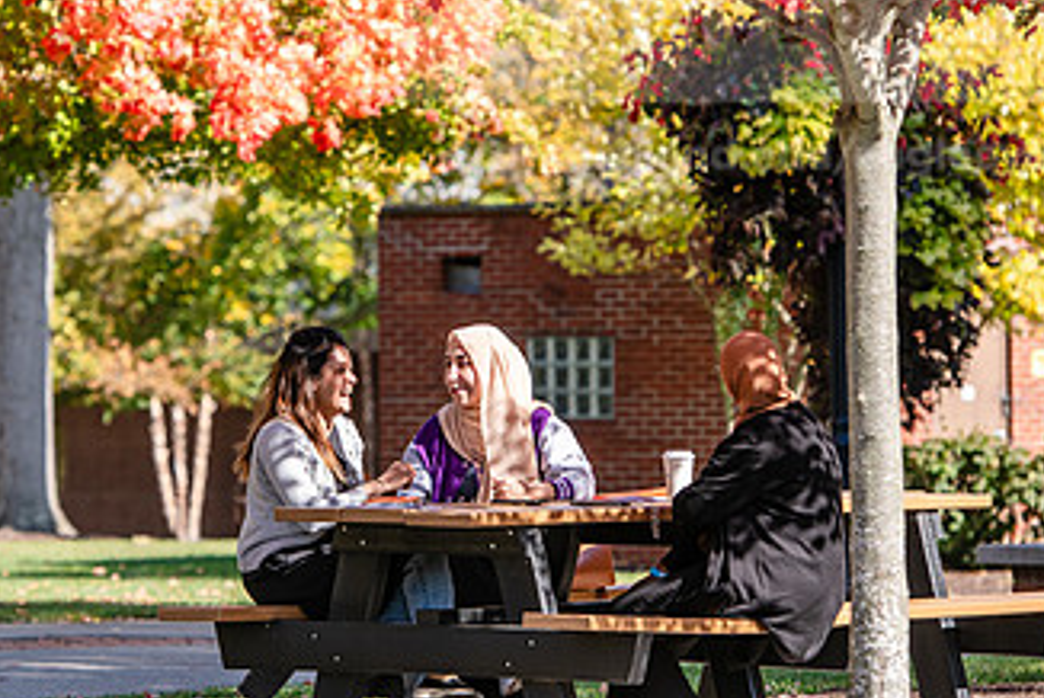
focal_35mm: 240
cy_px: 223
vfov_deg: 5.7
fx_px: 6966
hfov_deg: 8.6
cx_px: 301
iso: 125
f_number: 4
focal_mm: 135
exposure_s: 1/500
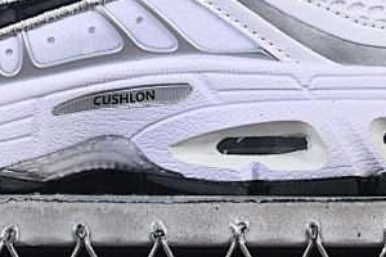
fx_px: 2895
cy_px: -95
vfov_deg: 5.1
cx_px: 39
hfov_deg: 7.6
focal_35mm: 270
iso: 160
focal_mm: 50
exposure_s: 1/80
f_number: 8
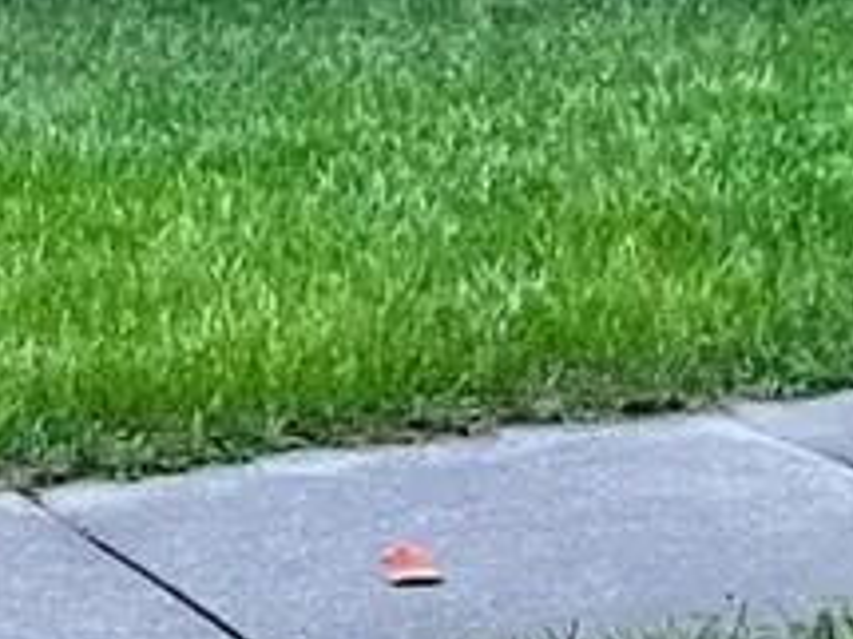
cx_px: -12
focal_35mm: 124
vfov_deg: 11.8
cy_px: -71
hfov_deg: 15.6
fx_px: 3054
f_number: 1.6
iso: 640
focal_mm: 5.1
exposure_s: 1/30
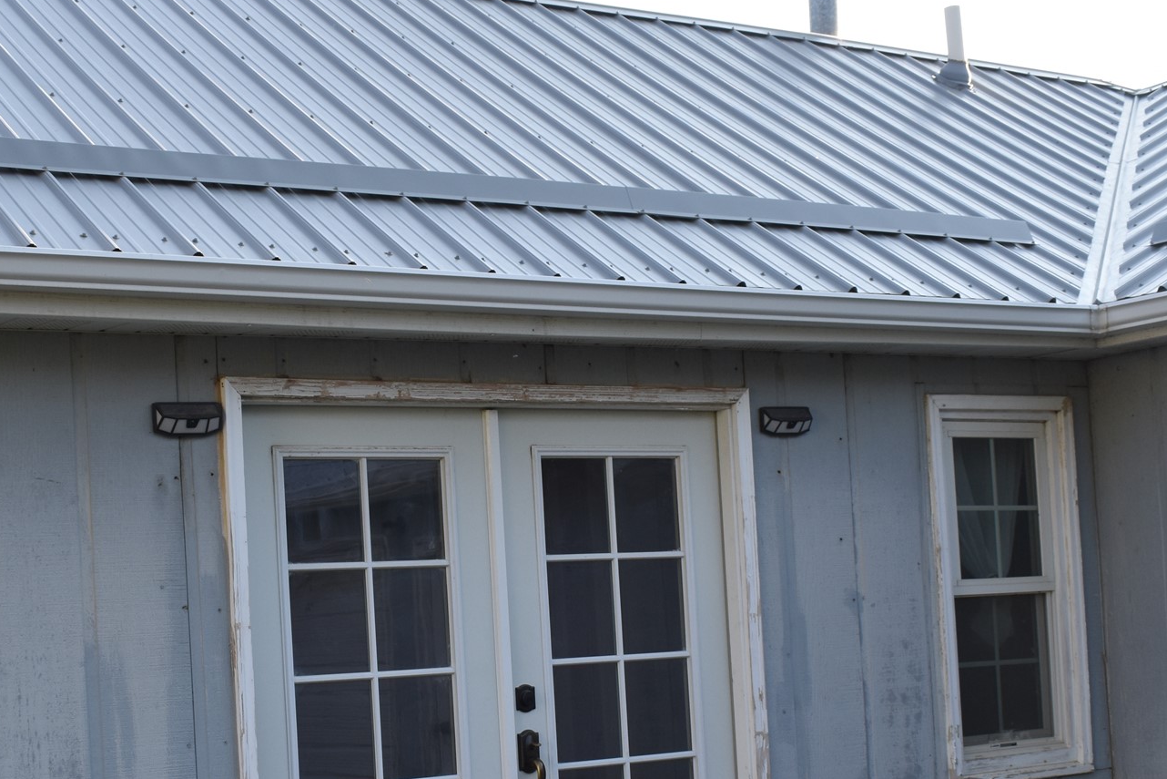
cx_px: 424
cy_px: 602
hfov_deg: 32.7
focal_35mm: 61
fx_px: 1977
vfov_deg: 22.0
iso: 320
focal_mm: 24
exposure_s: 1/250
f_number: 8
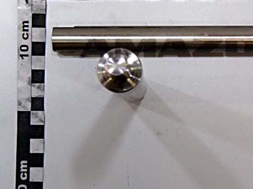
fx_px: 650
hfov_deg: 21.8
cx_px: 200
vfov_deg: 16.5
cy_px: 61
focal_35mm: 89
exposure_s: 1/50
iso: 640
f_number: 5.1
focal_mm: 10
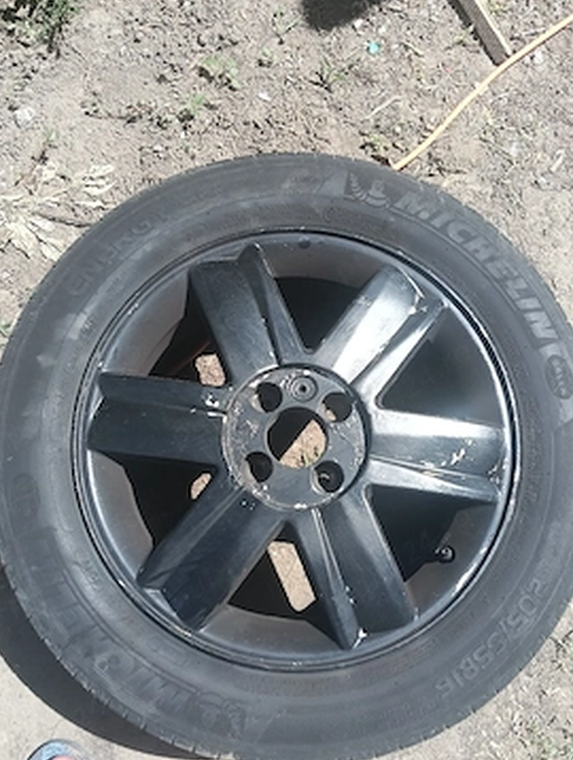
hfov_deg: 46.9
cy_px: 418
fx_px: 660
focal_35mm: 30
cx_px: 280
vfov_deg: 59.7
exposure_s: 1/385
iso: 50
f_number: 1.8
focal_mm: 3.98
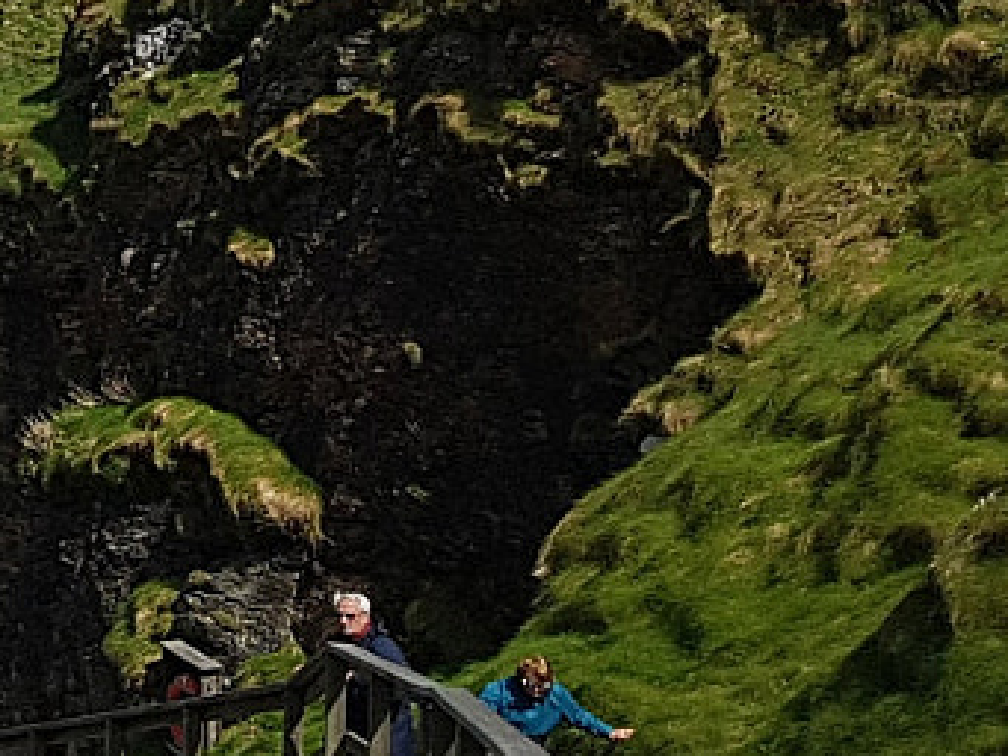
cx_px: -1159
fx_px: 3554
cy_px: -171
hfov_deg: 13.3
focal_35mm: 122
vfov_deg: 11.9
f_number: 1.7
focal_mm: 4.2
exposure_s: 1/3536
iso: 50
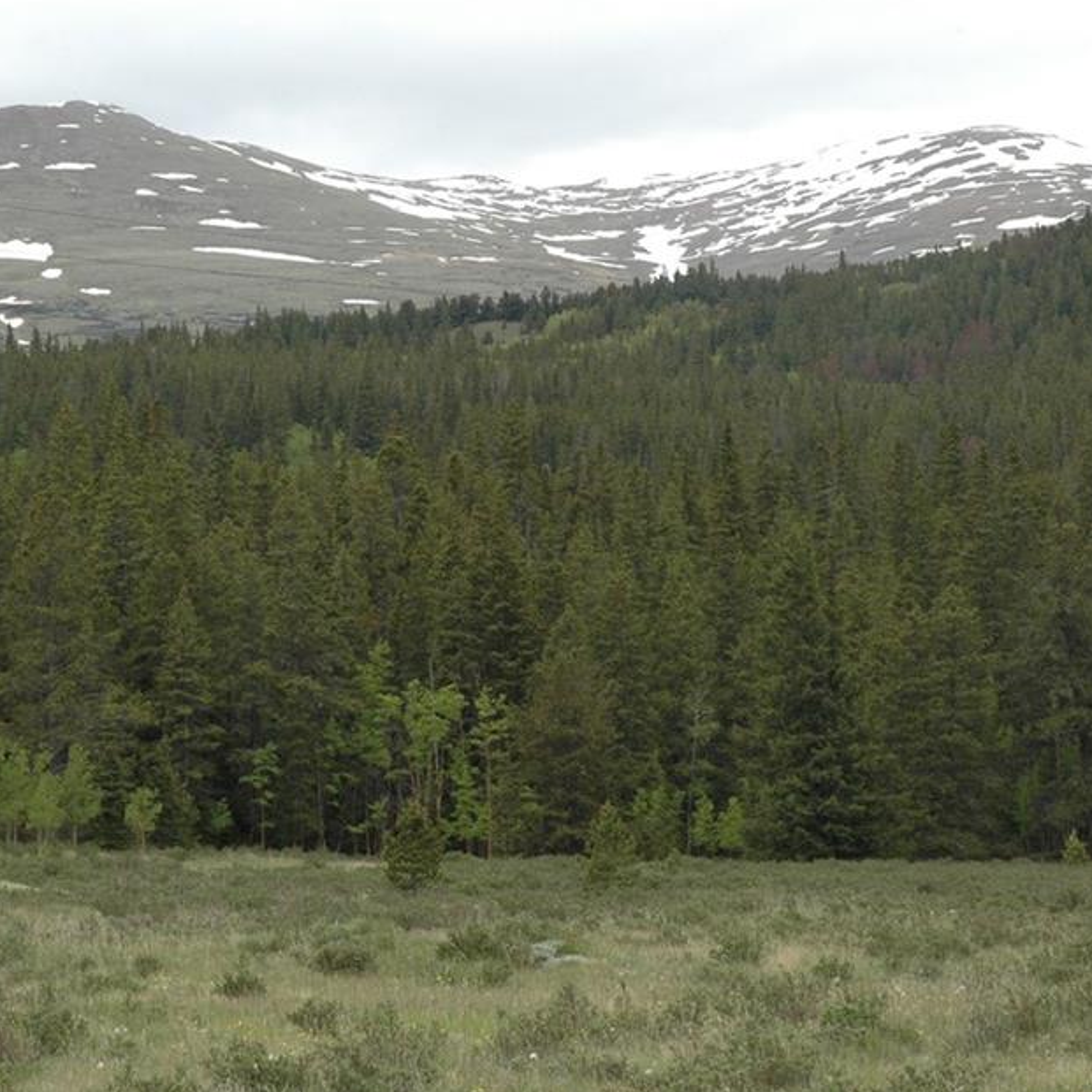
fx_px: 3747
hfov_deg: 16.5
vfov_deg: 16.6
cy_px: 528
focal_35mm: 105
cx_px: 295
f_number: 14
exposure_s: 1/100
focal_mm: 50
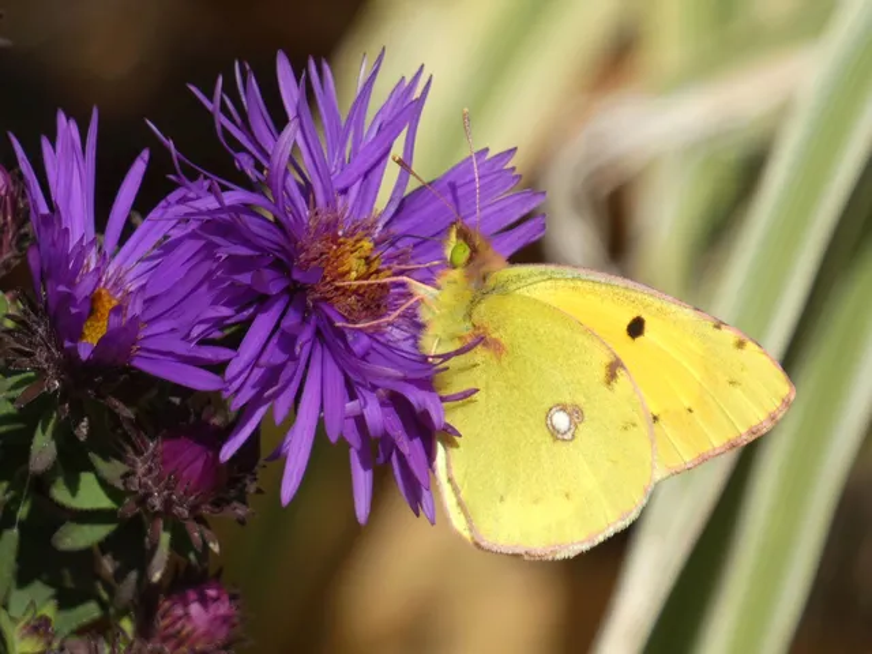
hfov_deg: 3.7
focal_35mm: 531
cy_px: 327
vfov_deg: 2.8
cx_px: 436
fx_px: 13376
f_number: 5.6
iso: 80
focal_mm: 95.2
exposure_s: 1/200
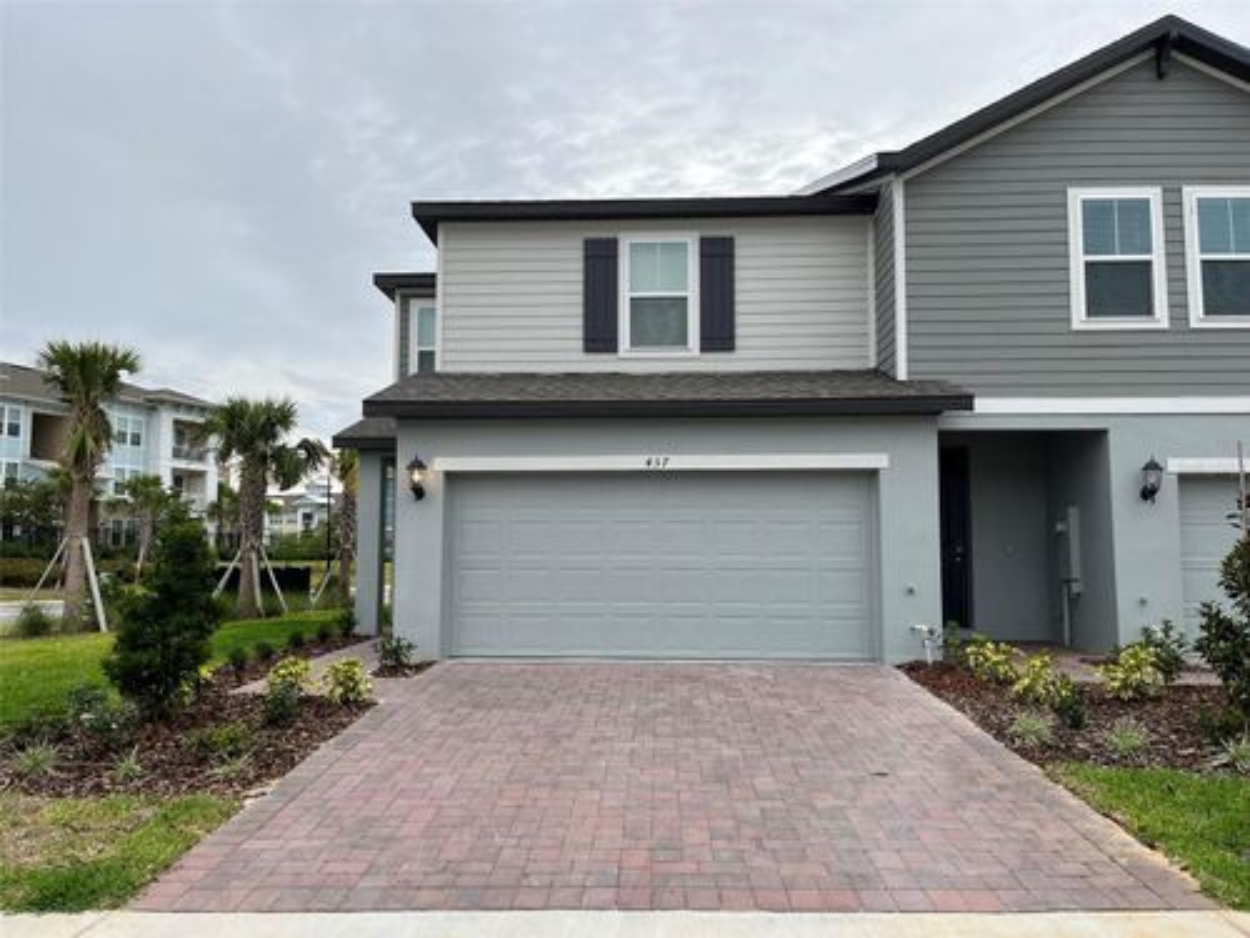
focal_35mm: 26
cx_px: 625
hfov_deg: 67.3
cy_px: 469
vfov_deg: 53.1
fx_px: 939
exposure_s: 1/777
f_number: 1.6
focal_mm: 5.1
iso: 50
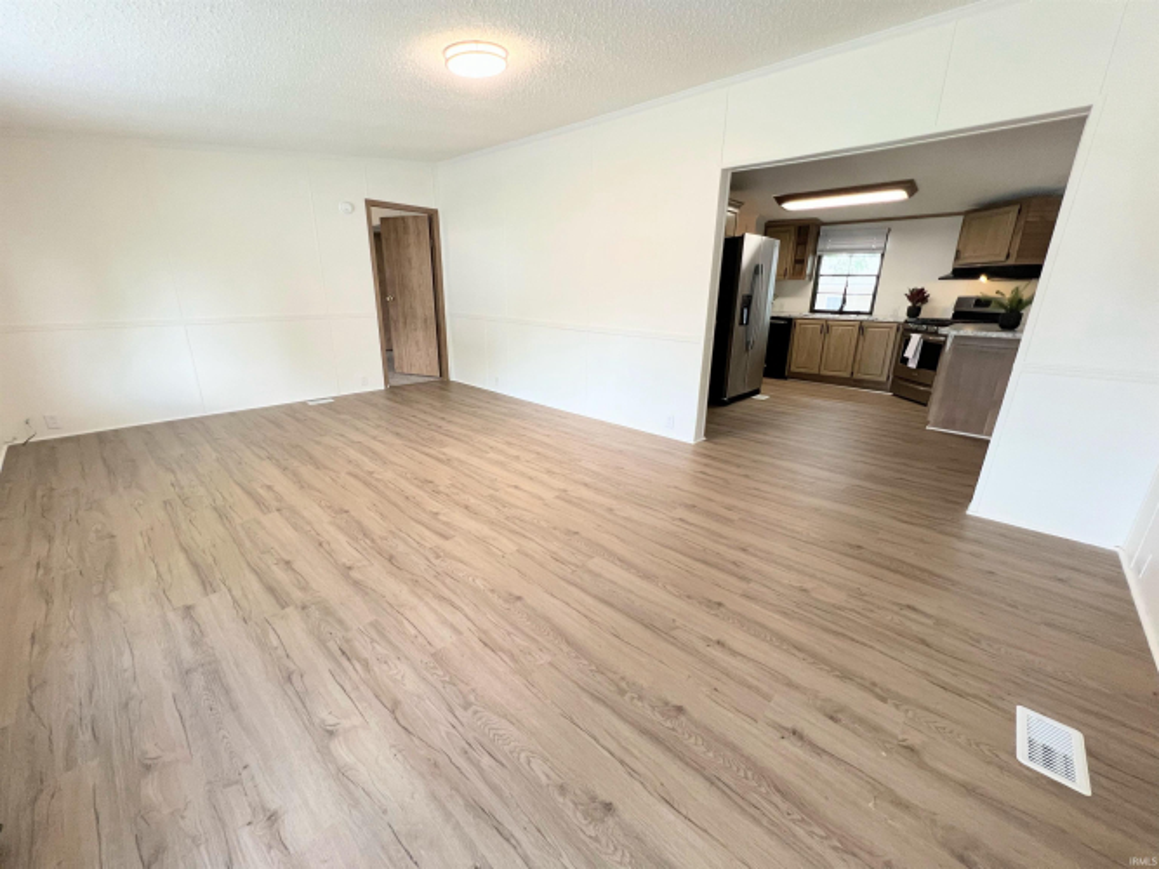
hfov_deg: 106.2
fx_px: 435
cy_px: 434
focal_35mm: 13
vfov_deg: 89.9
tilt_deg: -17.4
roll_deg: -0.7
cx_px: 580
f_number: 1.8
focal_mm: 1.57
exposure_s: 1/120
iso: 250
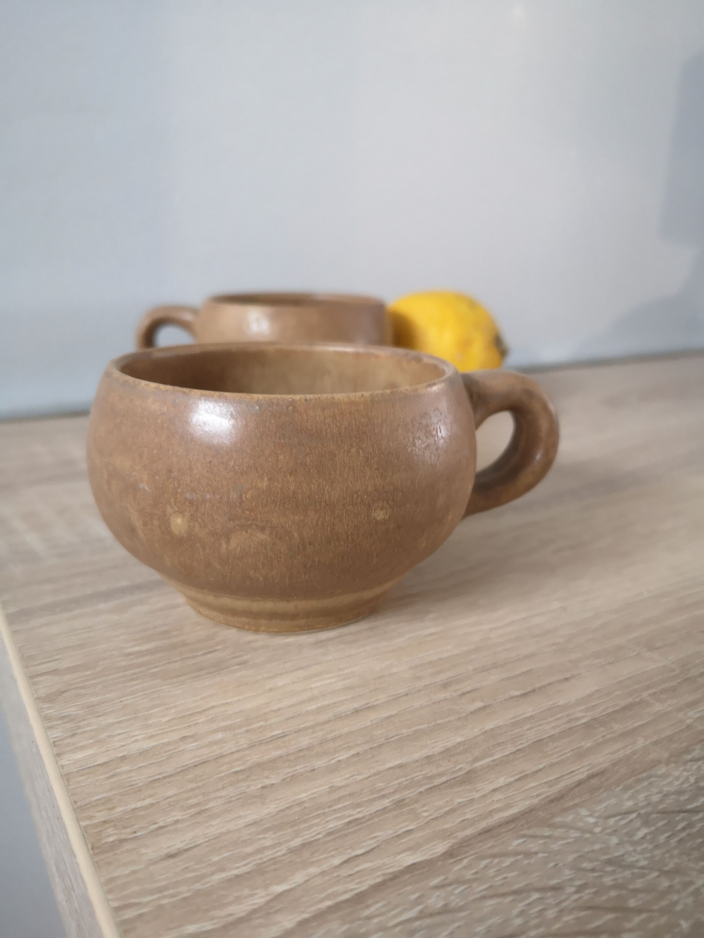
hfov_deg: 51.4
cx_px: 352
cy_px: 469
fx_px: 732
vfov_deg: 65.3
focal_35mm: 27
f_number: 1.8
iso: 400
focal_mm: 3.95
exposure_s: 1/25
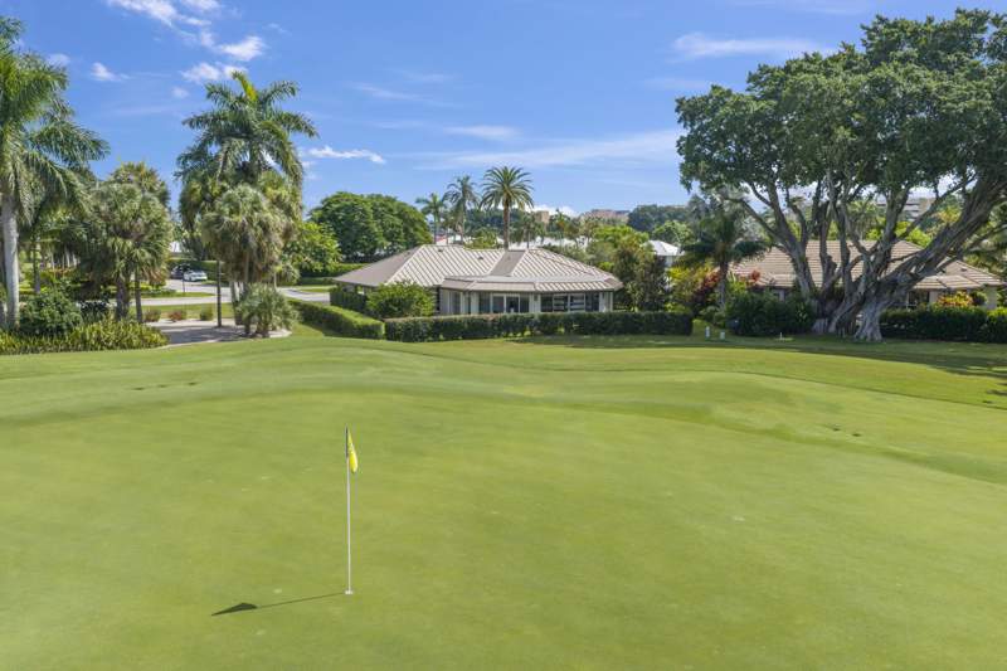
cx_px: 504
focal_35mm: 28
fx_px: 783
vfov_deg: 46.4
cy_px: 336
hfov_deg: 65.5
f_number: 2.8
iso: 100
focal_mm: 14.45
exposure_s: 1/800
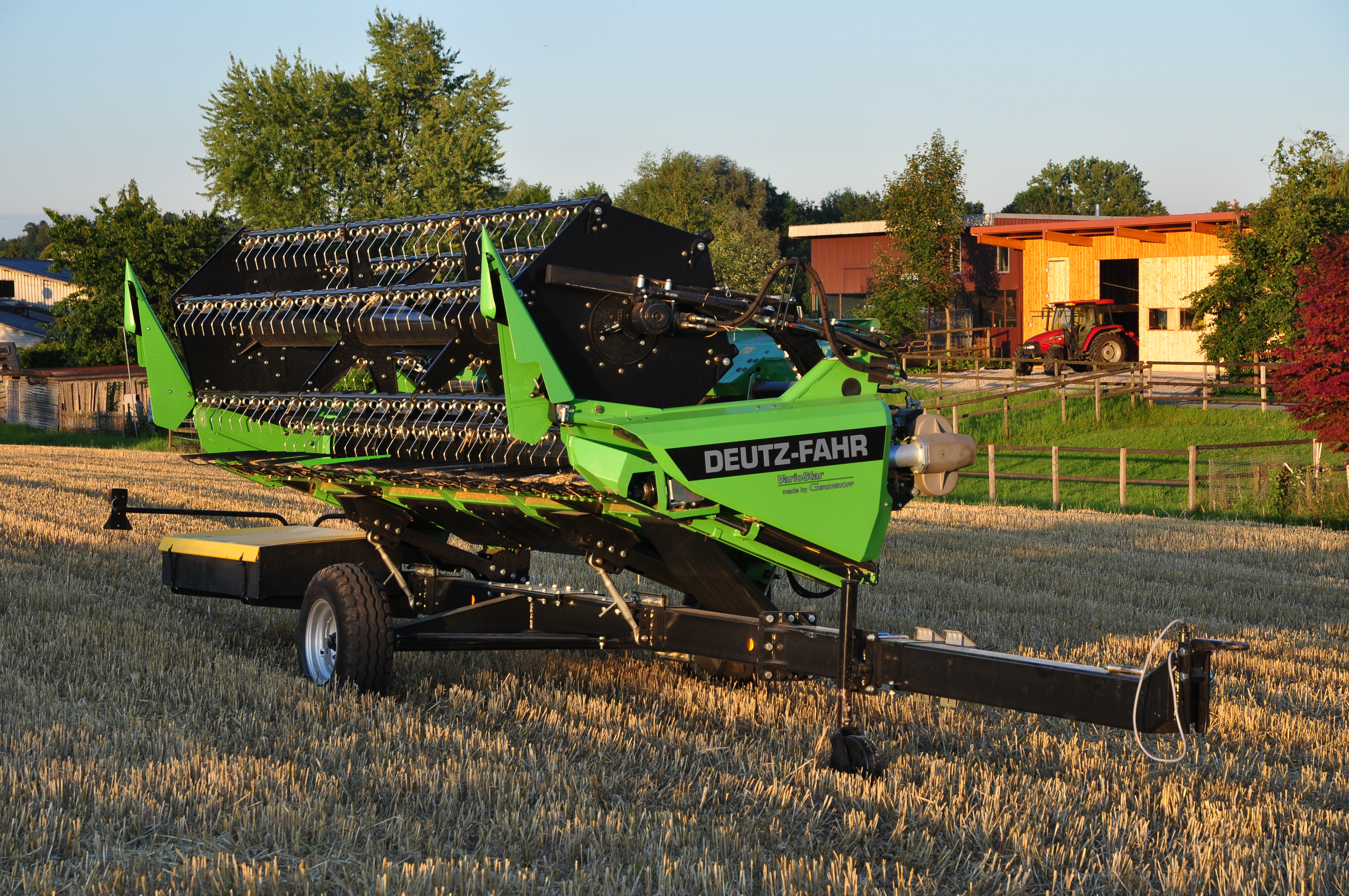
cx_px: 674
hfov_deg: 21.9
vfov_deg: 14.7
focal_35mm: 93
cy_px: 448
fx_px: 3481
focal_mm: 62
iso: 200
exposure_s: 1/125
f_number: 8
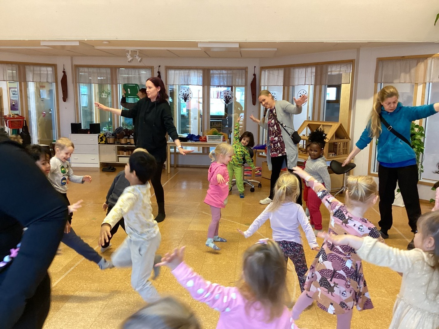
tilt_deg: -9.9
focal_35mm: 31
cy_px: 164
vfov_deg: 45.4
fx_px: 393
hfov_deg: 58.4
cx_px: 220
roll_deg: -0.7
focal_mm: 3.3
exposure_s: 1/50
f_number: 2.4
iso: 200
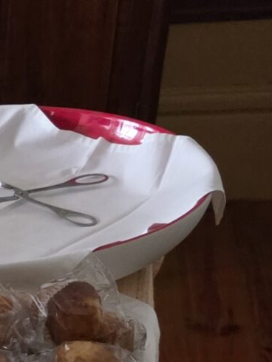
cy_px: 625
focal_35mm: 120
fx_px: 1258
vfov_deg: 14.6
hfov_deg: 10.5
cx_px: -398
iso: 1600
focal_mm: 6.3
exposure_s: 1/120
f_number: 1.7
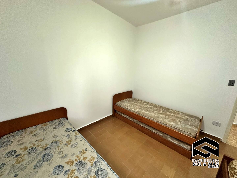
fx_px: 96
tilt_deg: -12.1
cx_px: 118
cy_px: 89
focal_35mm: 14
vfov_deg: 85.7
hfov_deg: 102.1
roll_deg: -1.9
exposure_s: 1/60
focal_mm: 2.22
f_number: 2.2
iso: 250
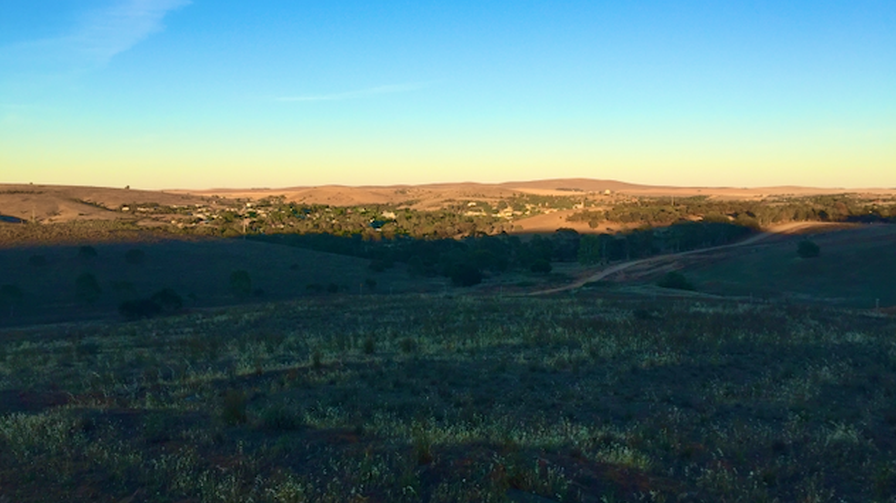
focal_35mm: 32
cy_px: 191
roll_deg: +0.4
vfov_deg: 36.4
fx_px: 760
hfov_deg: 61.0
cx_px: 449
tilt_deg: -0.5
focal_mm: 4.15
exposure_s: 1/682
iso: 32
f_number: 2.2
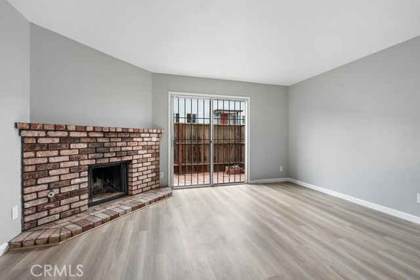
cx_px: 210
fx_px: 193
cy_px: 140
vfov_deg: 72.1
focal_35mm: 16
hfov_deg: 95.0
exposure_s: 1/6
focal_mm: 16.5
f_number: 8
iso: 400
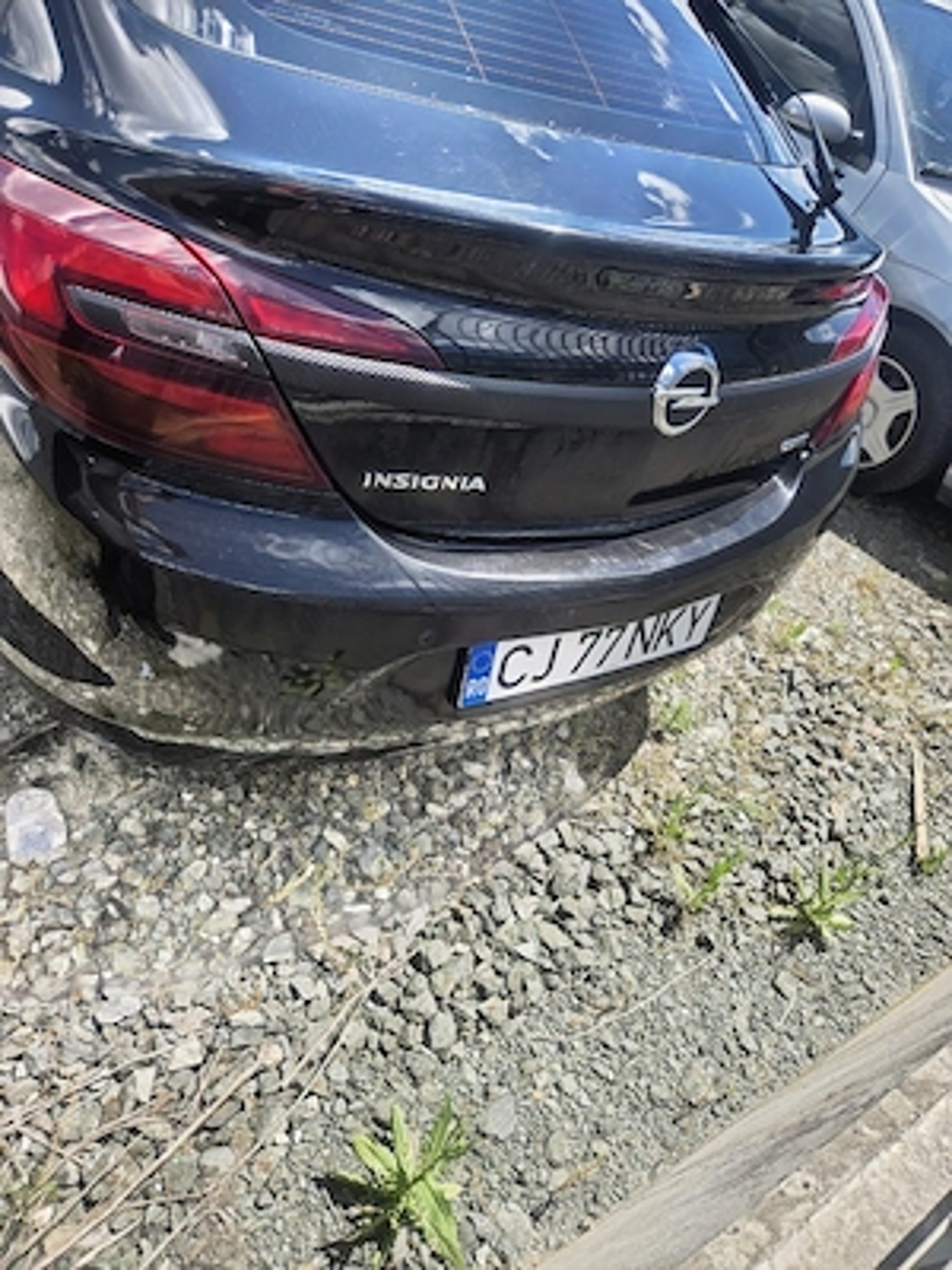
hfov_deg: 58.9
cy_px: 635
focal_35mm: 23
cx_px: 476
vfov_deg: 73.9
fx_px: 843
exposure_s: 1/1667
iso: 80
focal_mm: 5.4
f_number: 1.8
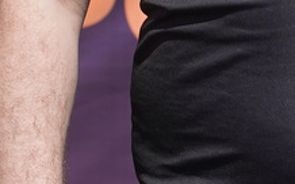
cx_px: 334
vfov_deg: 3.3
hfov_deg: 5.3
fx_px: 3150
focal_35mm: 392
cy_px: -299
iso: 100
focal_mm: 70
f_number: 4.5
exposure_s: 1/800
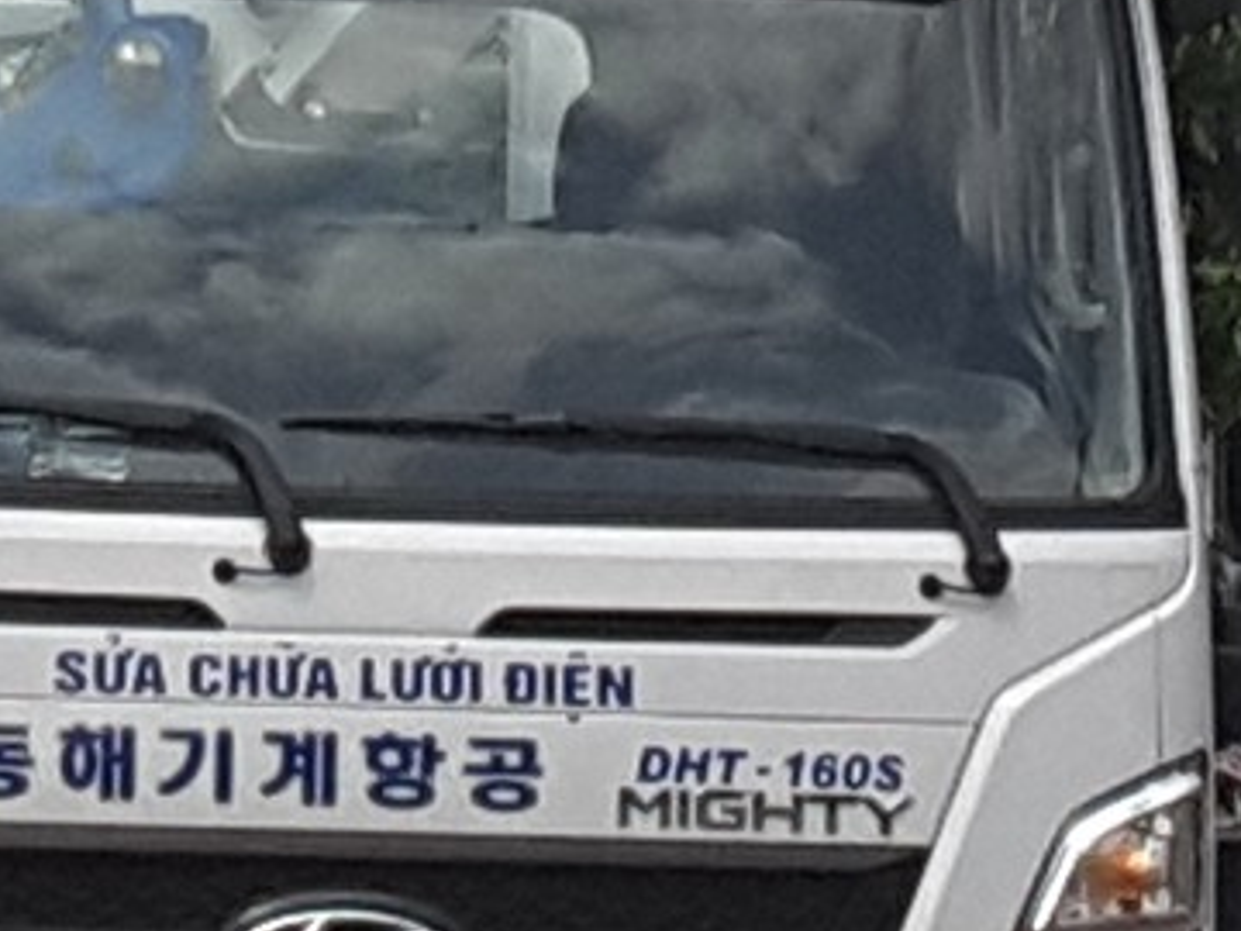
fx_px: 6166
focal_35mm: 172
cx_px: -179
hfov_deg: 11.3
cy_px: -1272
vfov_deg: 8.0
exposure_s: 1/1684
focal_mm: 2.9
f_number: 1.9
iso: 40
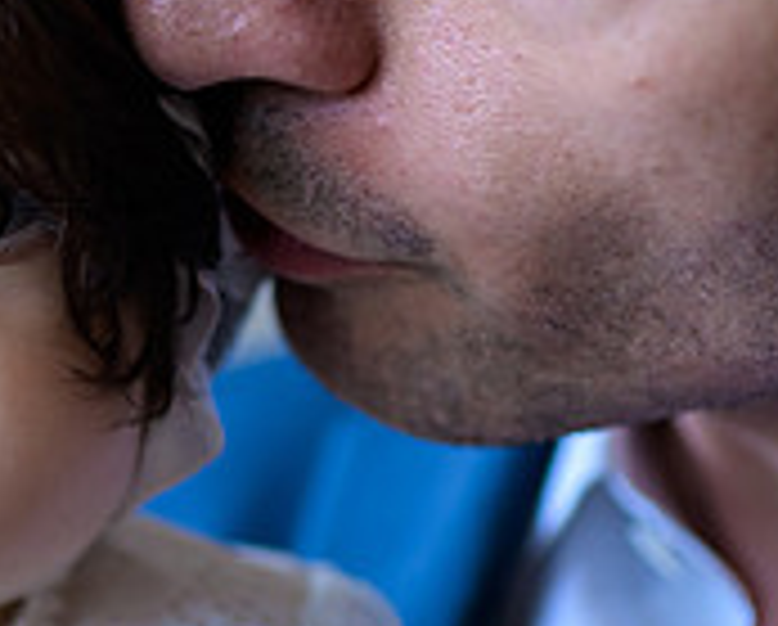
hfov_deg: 17.1
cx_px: 27
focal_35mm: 110
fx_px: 2537
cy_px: 227
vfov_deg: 14.0
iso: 500
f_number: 2
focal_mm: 35
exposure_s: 1/125
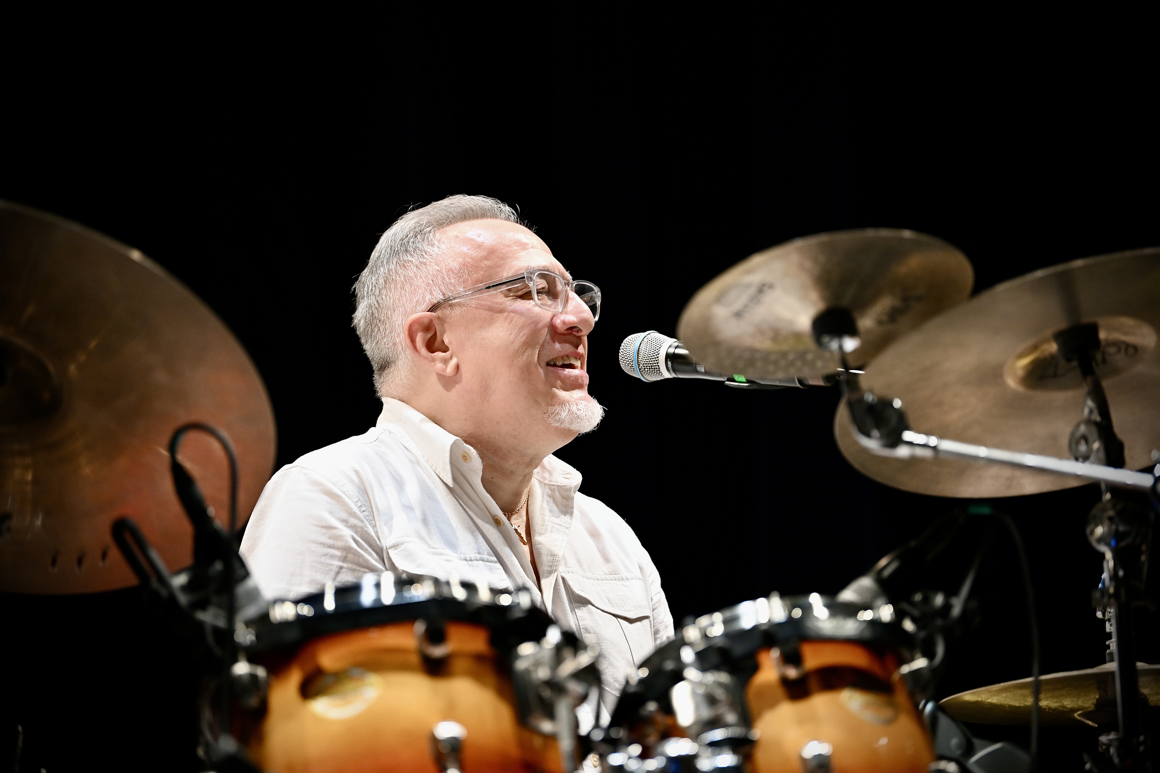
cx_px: 580
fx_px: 5477
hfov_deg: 12.1
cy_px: 386
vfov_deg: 8.1
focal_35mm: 170
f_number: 2.8
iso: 1250
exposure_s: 1/200
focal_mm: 170
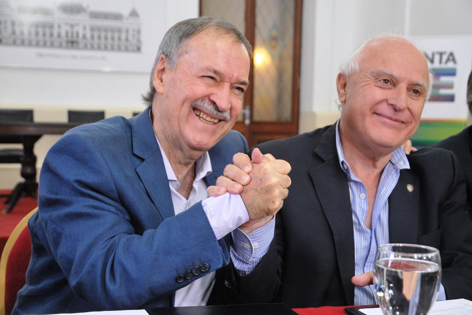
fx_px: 688
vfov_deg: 25.8
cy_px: 158
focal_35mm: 52
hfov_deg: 37.8
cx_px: 236
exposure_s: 1/80
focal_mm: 35
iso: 1100
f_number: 4.5
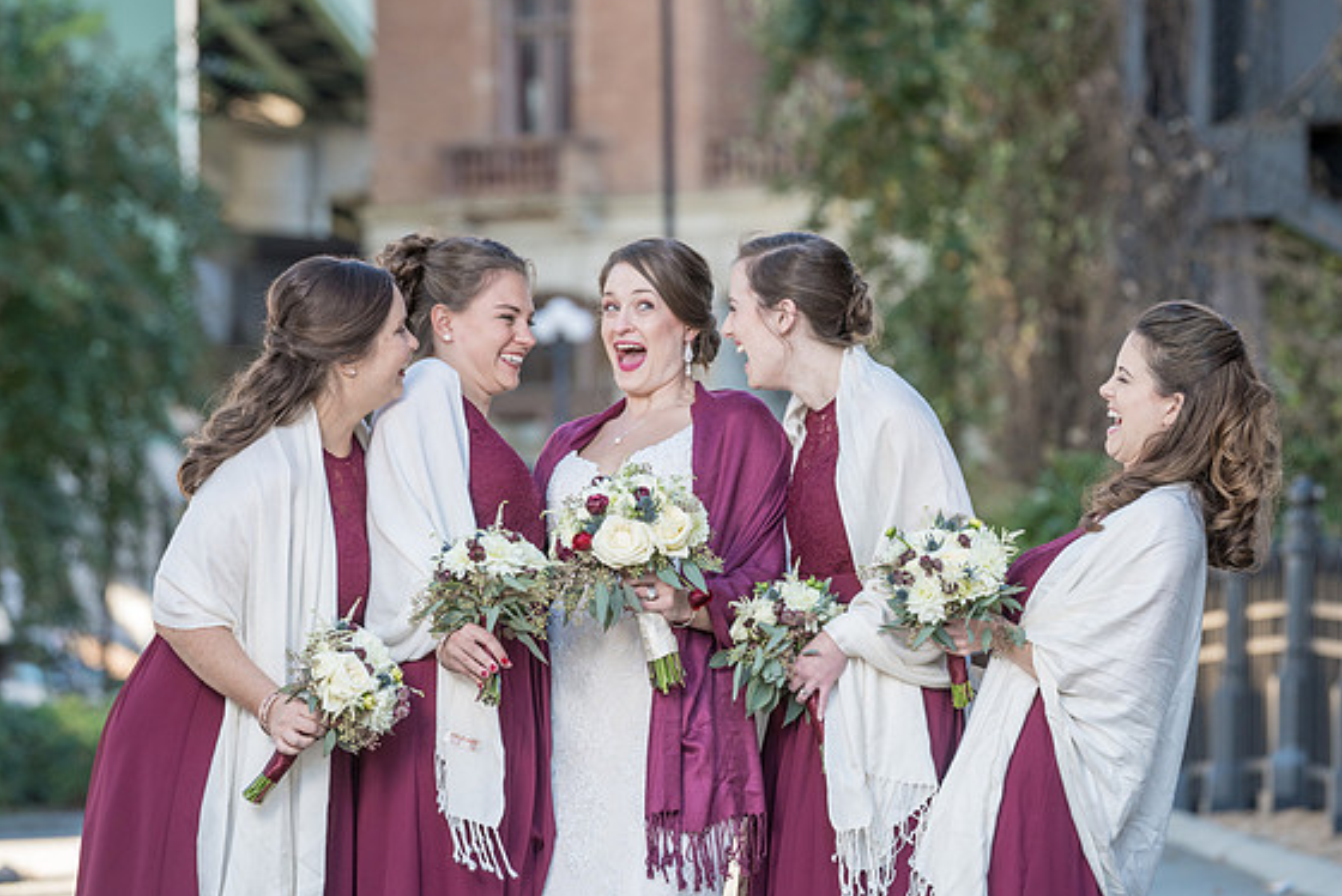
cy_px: 445
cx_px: 695
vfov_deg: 6.2
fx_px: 8242
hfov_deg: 9.3
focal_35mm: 221
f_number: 5.6
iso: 640
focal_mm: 194
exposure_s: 1/200
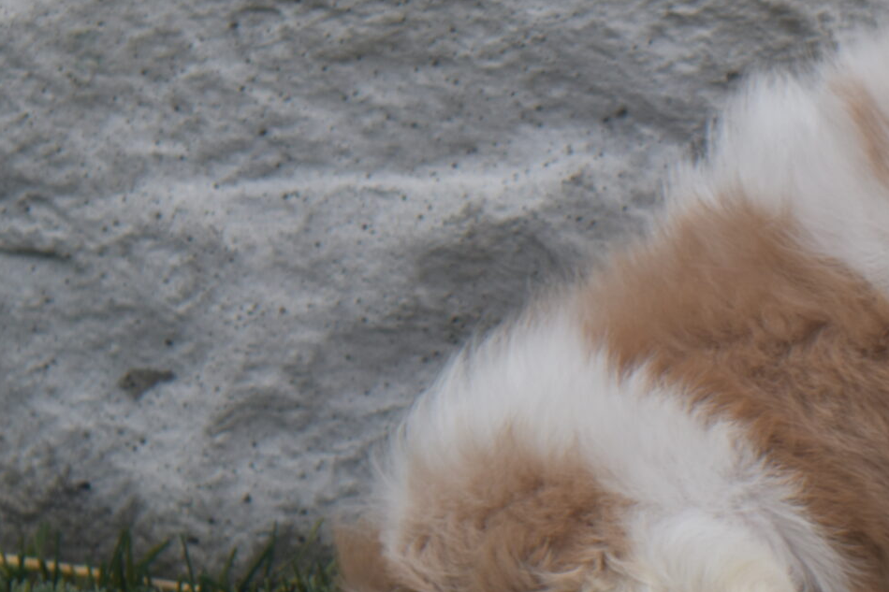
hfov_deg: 9.2
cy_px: 437
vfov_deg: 6.2
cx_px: 788
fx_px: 5489
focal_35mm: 222
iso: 200
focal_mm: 55
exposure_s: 1/160
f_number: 5.6
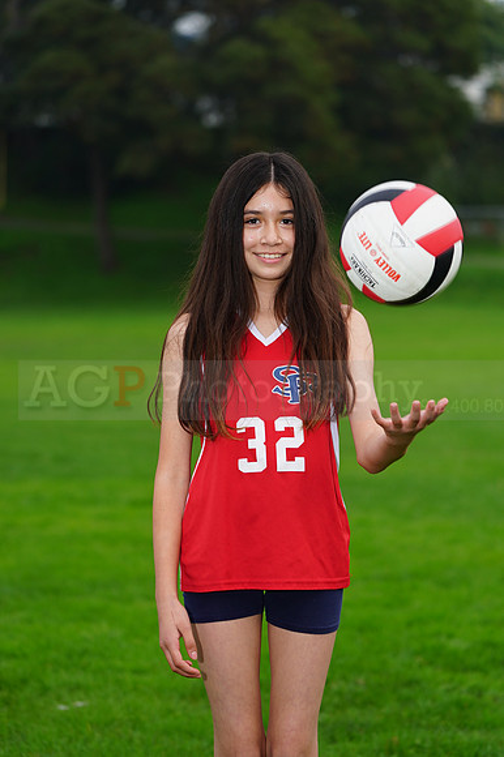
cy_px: 378
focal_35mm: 156
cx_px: 252
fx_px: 3280
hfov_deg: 8.8
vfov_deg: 13.2
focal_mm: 156
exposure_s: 1/160
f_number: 5
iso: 200
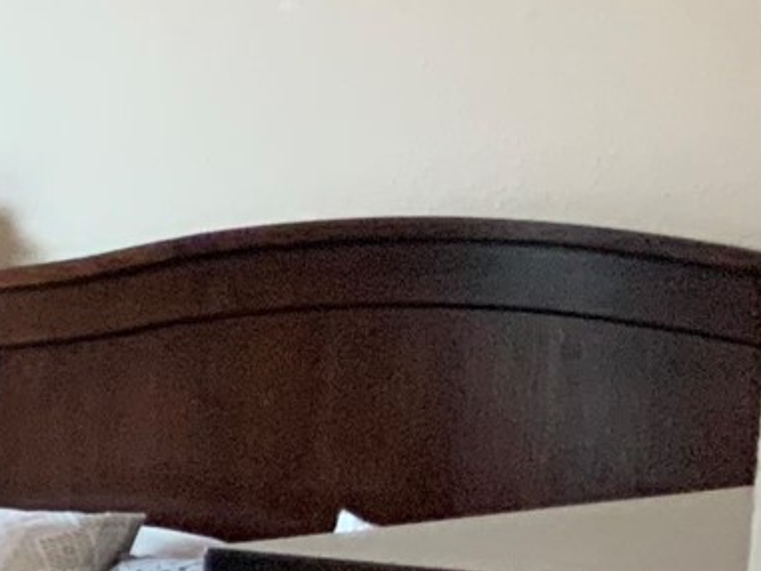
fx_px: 3431
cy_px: 631
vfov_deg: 9.4
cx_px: -1272
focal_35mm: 156
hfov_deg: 10.3
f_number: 1.8
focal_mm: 3
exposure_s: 1/60
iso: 125
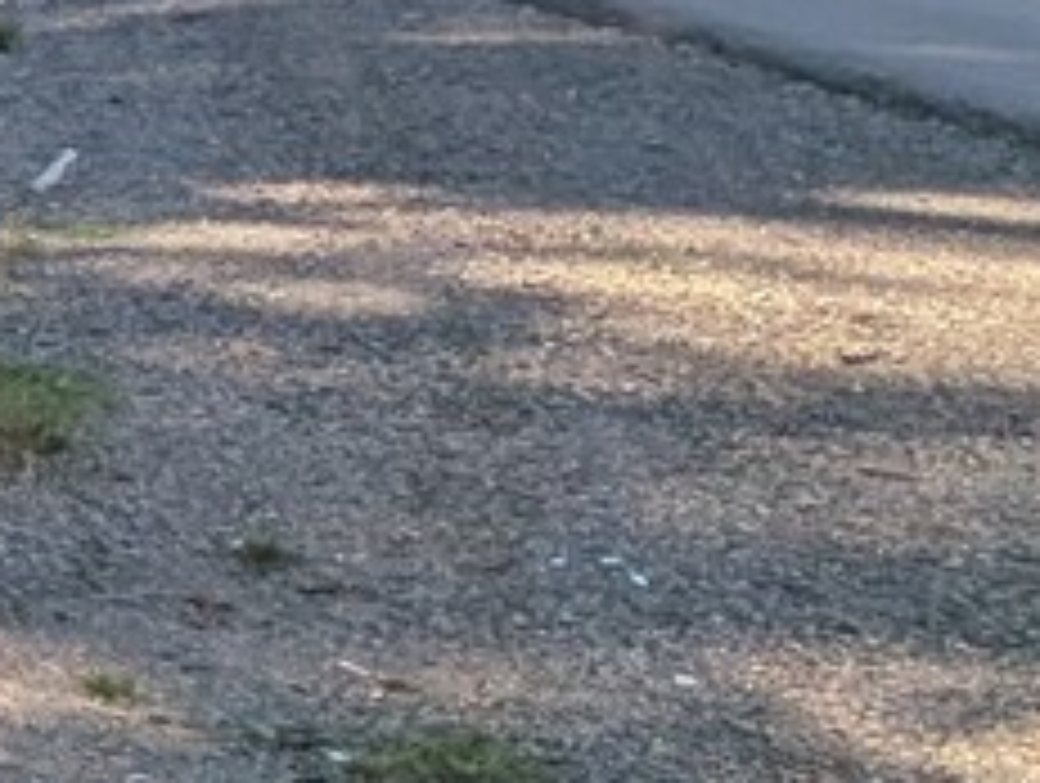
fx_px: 2498
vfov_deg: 16.2
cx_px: -1949
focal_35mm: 83
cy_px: -403
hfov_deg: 12.1
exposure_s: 1/929
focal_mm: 2.23
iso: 42
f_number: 1.95
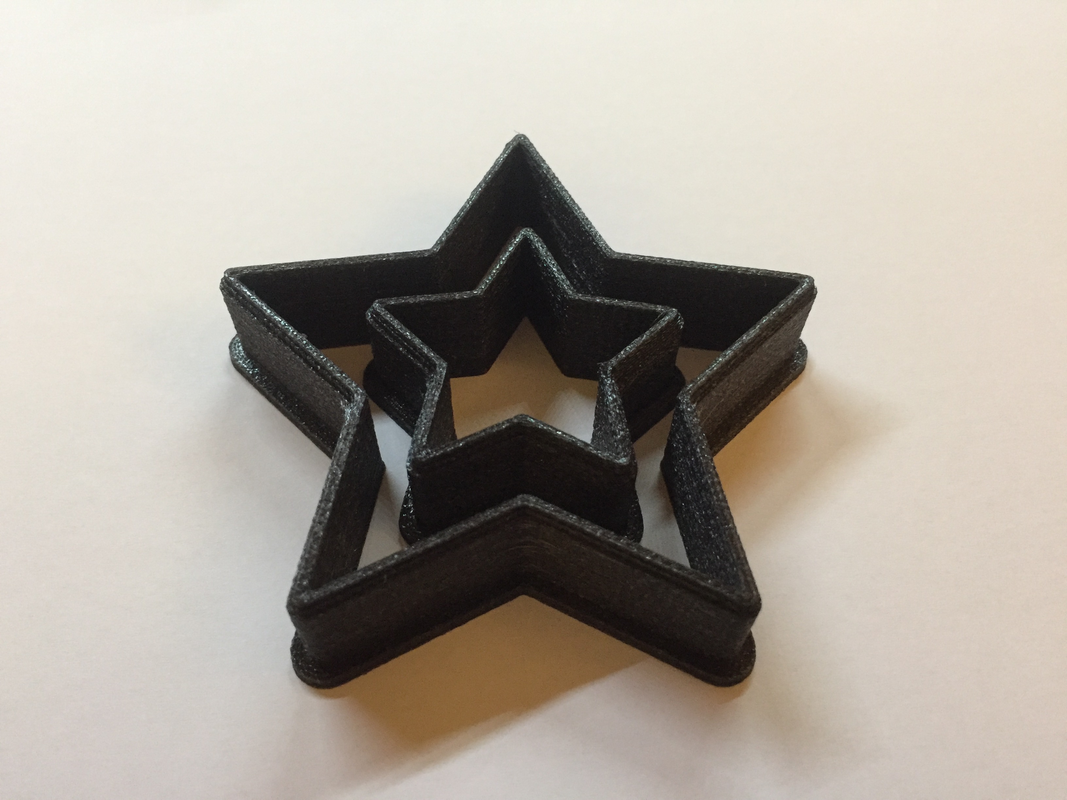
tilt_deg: -56.3
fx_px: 894
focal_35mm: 29
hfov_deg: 61.7
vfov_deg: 48.2
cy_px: 400
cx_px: 534
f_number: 2.2
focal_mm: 4.15
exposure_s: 1/20
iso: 250
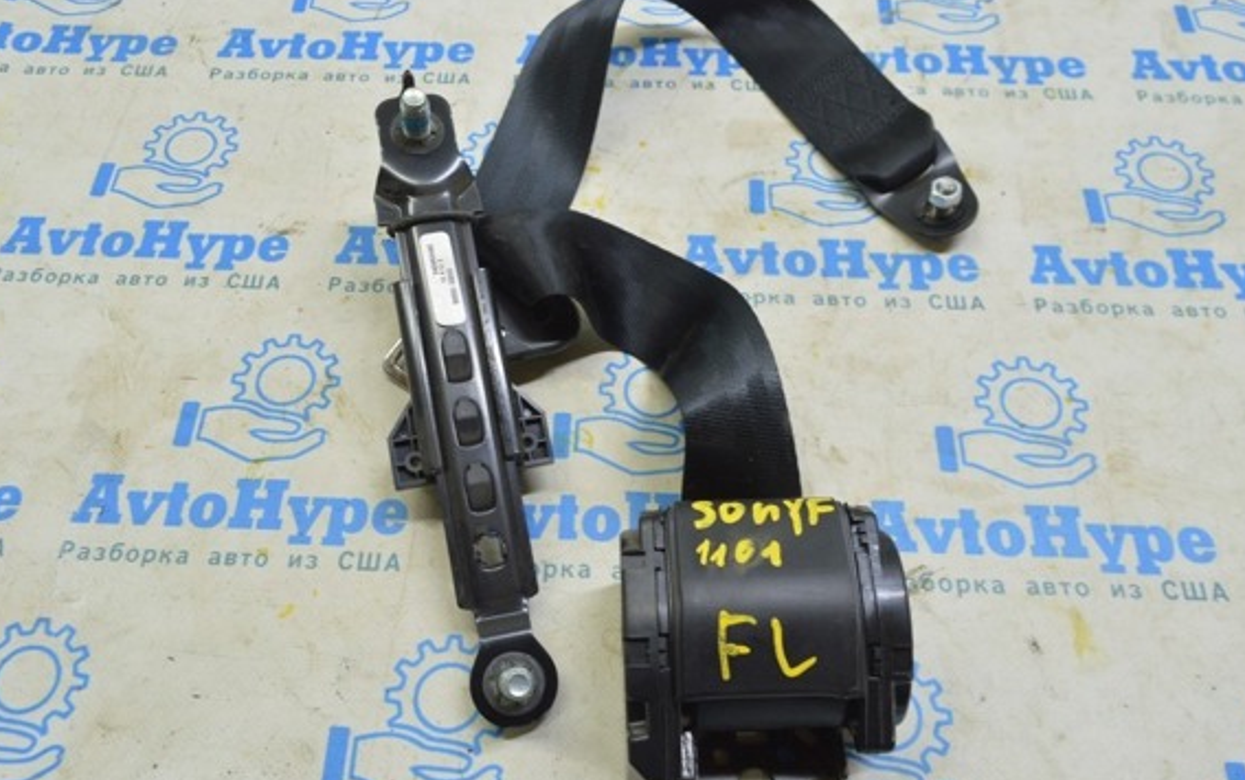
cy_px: 383
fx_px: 1052
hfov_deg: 61.1
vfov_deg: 40.6
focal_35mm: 31
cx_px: 567
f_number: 5.6
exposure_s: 1/20
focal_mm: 18
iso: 400
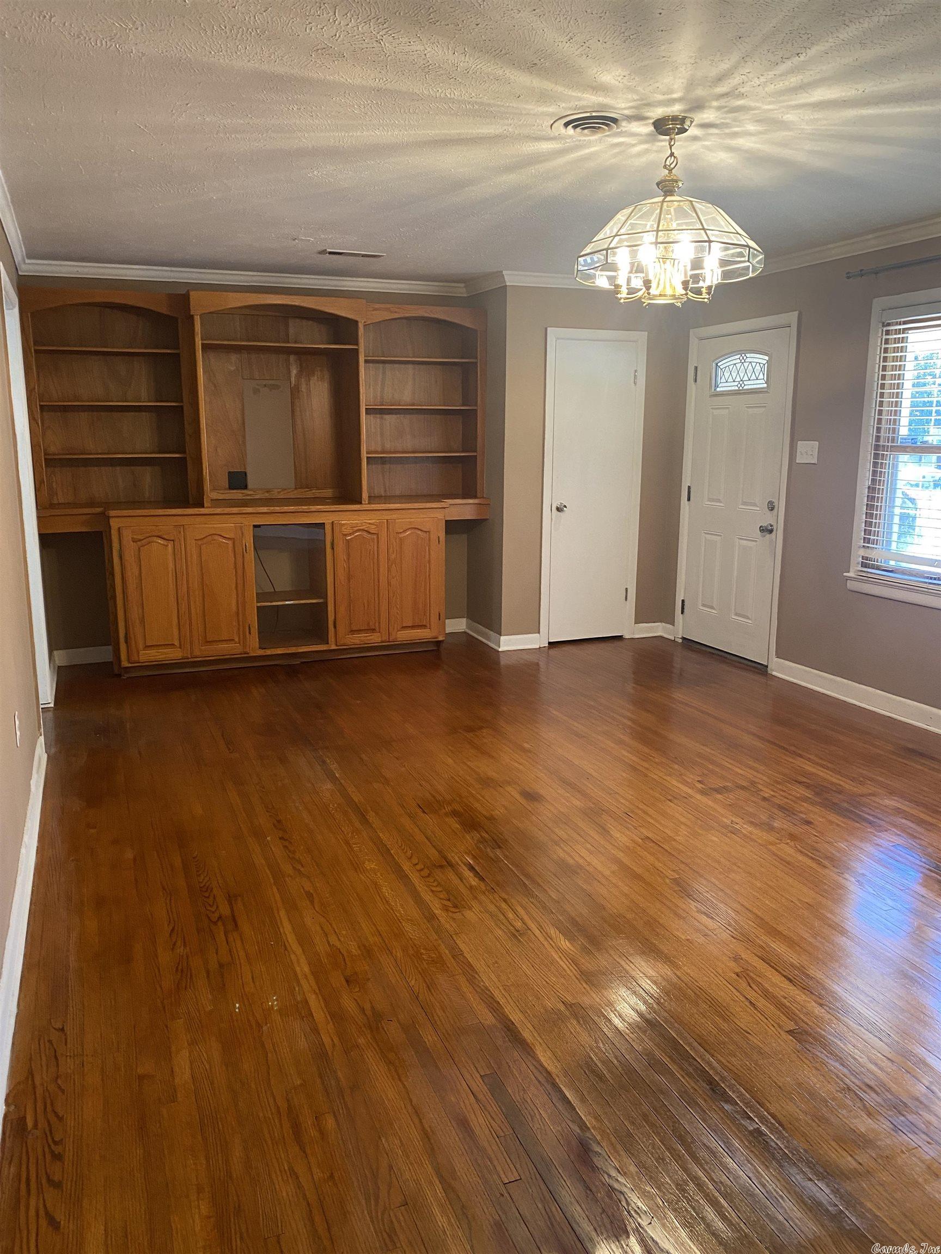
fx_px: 942
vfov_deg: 67.3
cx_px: 470
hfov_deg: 53.1
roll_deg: +0.0
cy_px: 627
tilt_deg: -11.2
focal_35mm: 26
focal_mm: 4.25
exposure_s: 1/60
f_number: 1.8
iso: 160
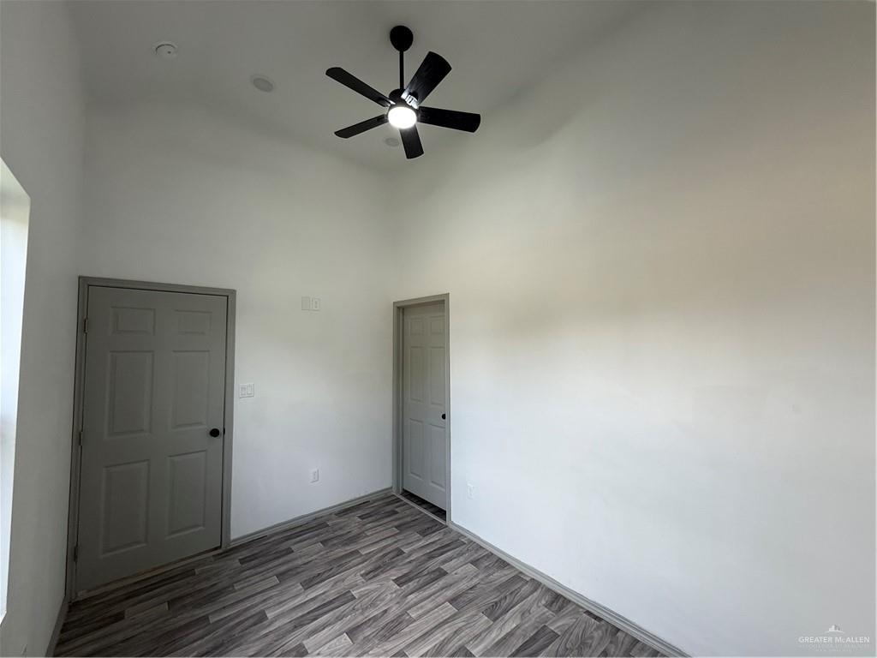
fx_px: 355
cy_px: 329
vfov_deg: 85.7
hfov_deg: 102.1
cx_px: 438
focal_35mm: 14
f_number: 2.2
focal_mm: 2.22
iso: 100
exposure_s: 1/99
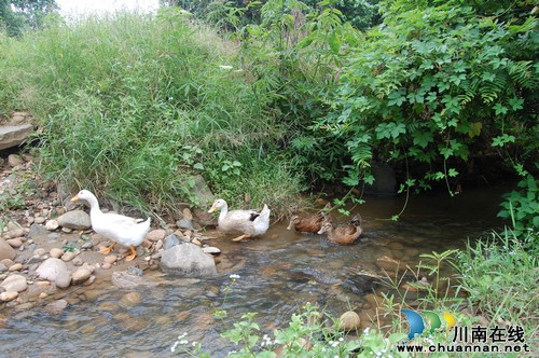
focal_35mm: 27
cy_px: 179
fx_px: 404
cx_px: 270
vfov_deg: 47.8
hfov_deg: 67.4
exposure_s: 1/60
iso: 200
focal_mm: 18
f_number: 8
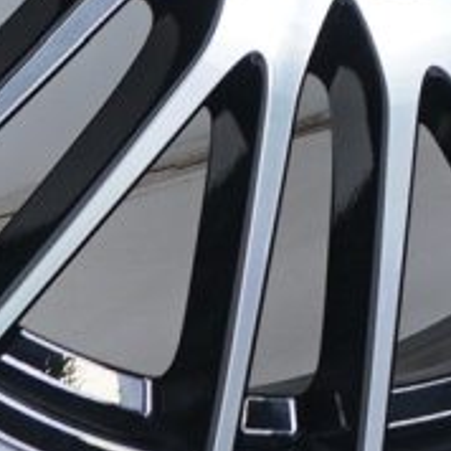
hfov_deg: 5.2
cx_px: 1606
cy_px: -769
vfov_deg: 5.4
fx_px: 4584
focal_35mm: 311
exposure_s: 1/125
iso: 250
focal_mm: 34
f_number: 7.1
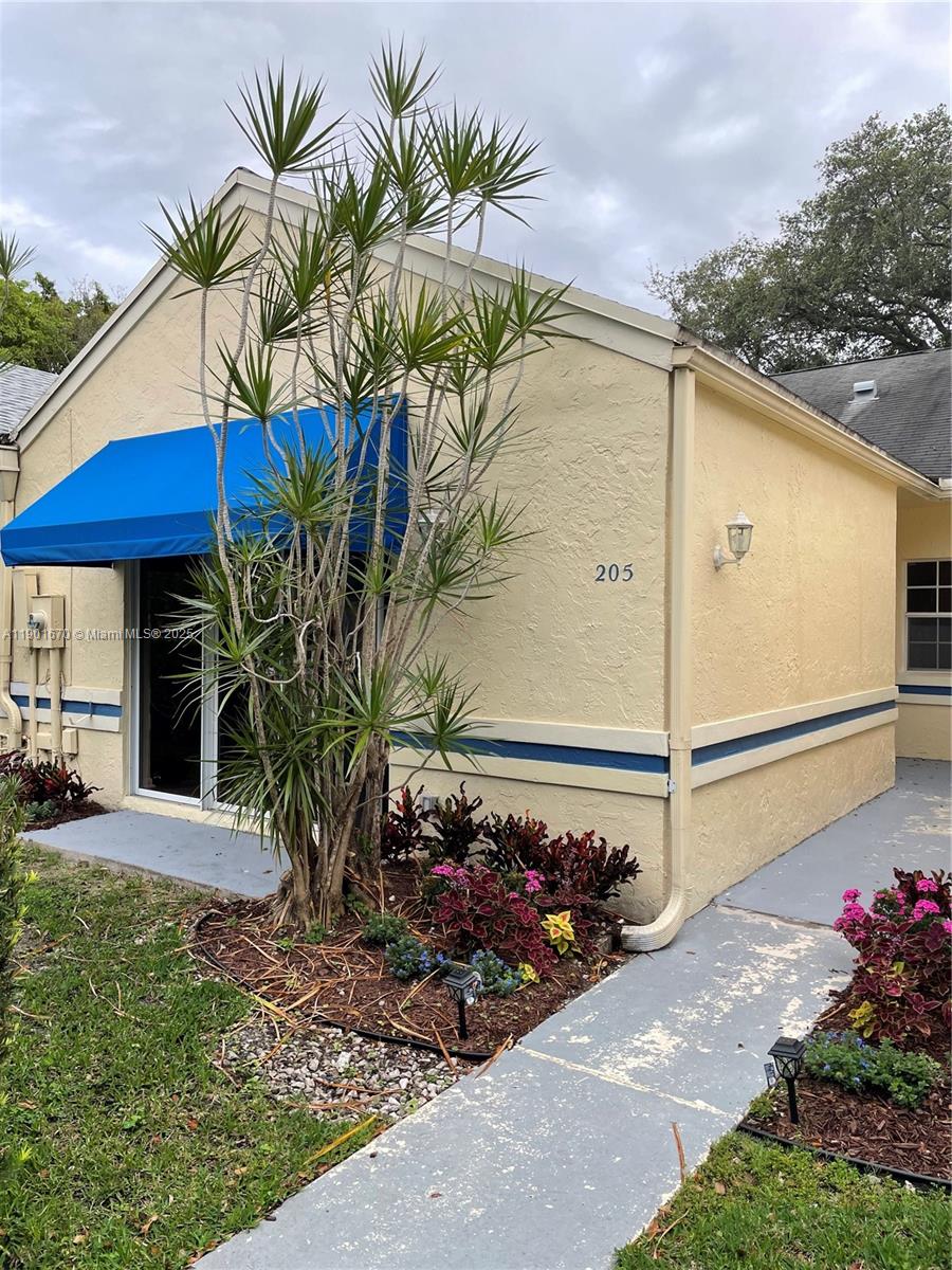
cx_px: 476
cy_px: 635
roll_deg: -0.3
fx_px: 953
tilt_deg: +0.7
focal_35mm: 26
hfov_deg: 53.1
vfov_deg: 67.3
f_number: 1.6
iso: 32
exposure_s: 1/483
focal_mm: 4.2
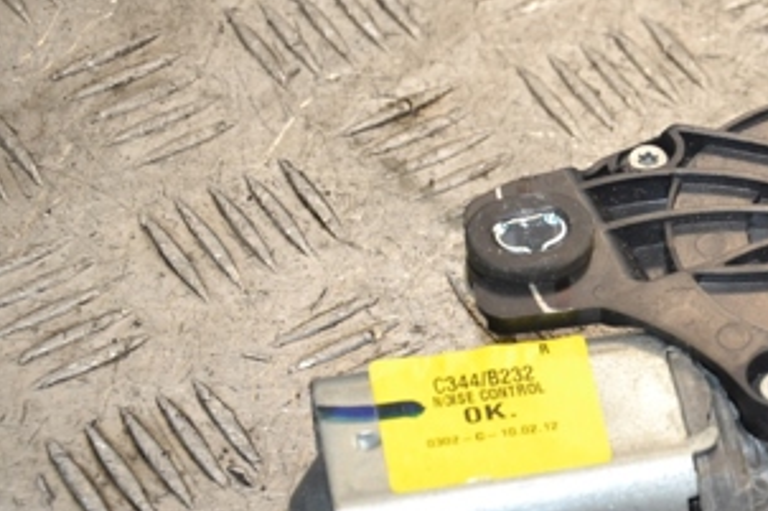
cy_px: 252
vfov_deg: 7.0
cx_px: 811
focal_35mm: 197
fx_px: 4200
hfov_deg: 10.3
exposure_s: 1/200
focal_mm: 62
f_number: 5.6
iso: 800
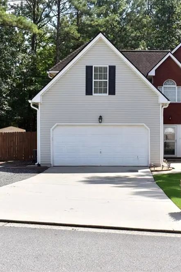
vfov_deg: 35.6
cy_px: 131
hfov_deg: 23.8
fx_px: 422
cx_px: 151
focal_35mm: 56
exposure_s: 1/250
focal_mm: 24
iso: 100
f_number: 8
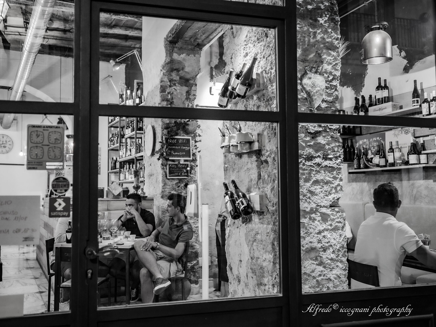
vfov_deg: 41.8
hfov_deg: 54.0
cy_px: 164
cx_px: 218
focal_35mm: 34
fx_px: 428
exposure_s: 1/30
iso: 400
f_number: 1.2
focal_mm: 17
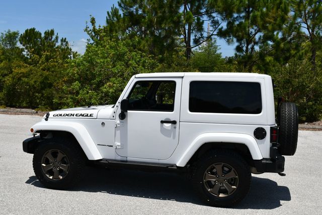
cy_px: 108
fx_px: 394
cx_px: 161
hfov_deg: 44.5
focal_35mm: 44
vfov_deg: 30.6
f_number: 9
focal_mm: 22
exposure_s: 1/320
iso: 100
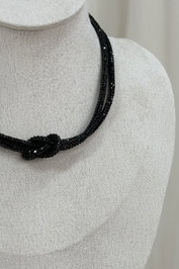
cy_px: 178
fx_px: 747
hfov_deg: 13.6
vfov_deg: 20.4
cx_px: 47
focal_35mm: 100
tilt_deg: -9.7
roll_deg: +0.0
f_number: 1.78
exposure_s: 1/100
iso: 80
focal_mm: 6.76
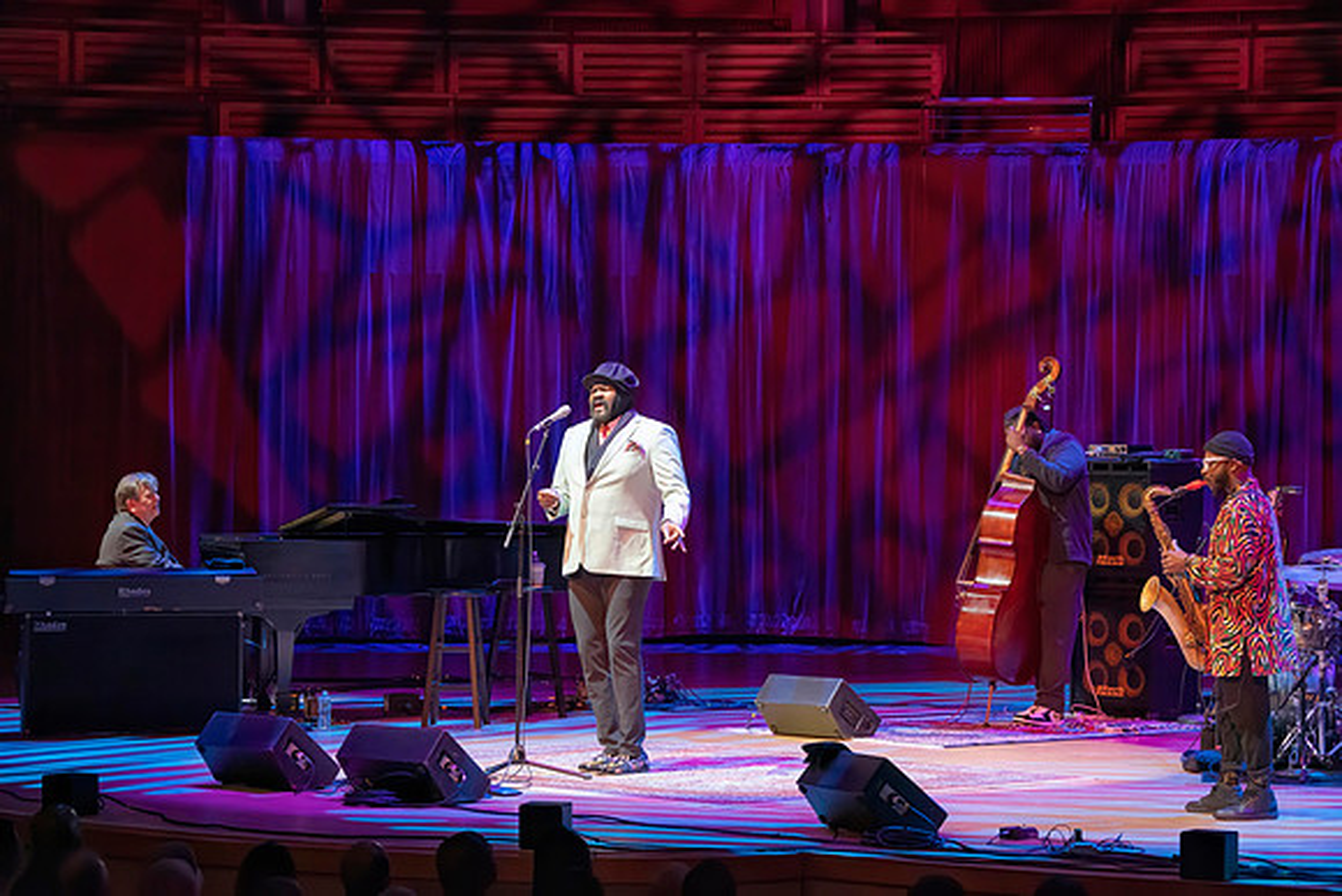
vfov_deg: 13.0
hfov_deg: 19.4
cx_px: 652
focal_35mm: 105
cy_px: 449
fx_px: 3917
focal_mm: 100
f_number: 5.6
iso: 6400
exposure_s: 1/320
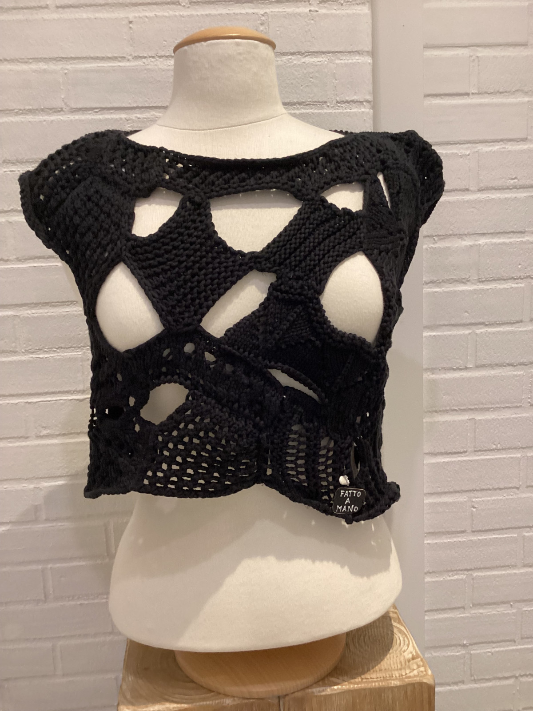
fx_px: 636
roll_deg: +3.1
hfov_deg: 45.4
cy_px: 356
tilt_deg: -10.7
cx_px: 266
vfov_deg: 58.4
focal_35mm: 31
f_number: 2.4
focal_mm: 3.3
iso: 250
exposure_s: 1/50
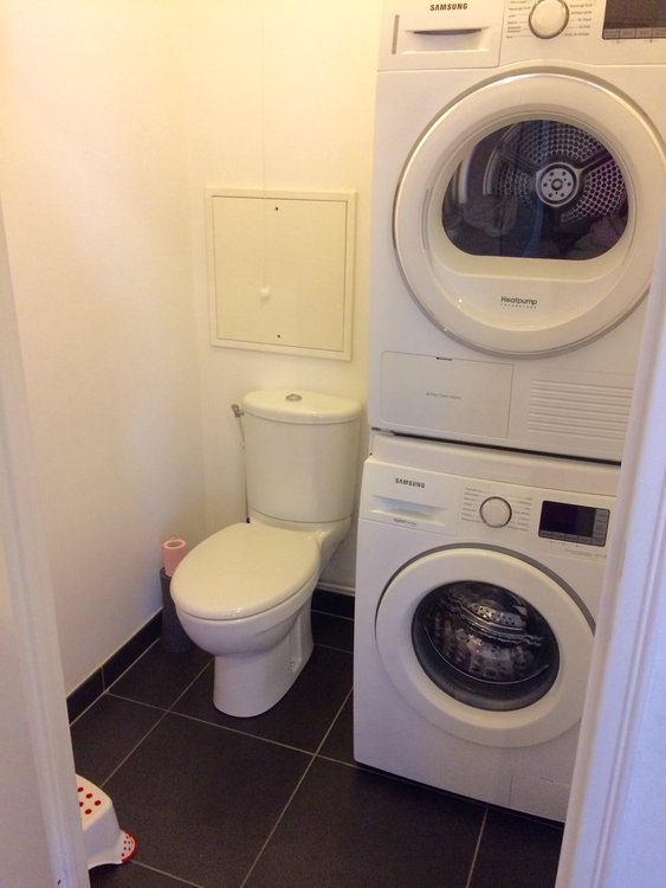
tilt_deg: -22.7
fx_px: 744
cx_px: 333
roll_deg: +0.3
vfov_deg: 61.6
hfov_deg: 48.3
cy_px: 444
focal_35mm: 29
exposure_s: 1/33
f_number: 2.2
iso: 250
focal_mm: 4.15
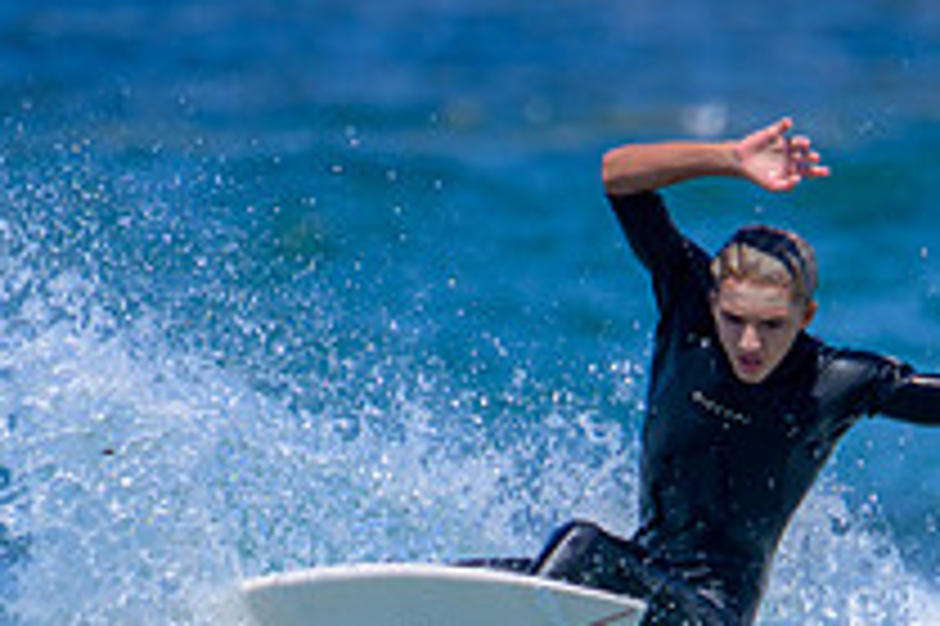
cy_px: 806
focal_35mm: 2377
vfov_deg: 0.6
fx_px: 62016
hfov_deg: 0.9
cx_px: 776
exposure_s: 1/2000
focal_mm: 800
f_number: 11
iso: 800
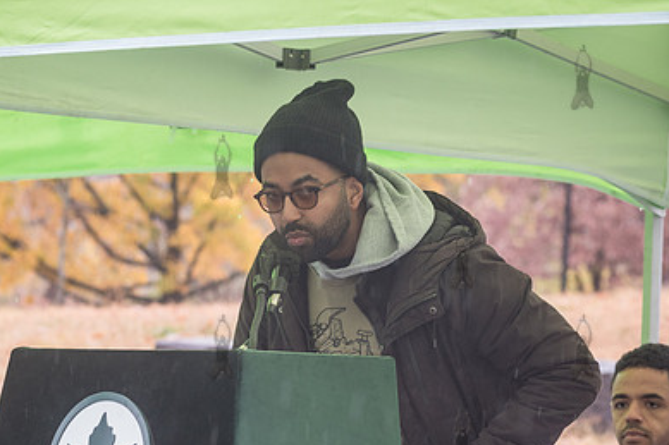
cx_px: 270
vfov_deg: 6.8
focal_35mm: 201
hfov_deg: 10.2
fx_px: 3733
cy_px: 322
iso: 640
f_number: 5.6
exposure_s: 1/250
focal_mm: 105
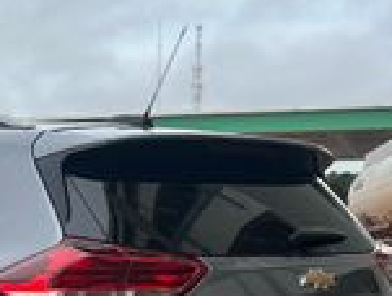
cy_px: 400
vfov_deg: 17.1
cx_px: -39
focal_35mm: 81
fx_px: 919
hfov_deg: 22.7
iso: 50
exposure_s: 1/3257
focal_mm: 5.7
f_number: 1.5
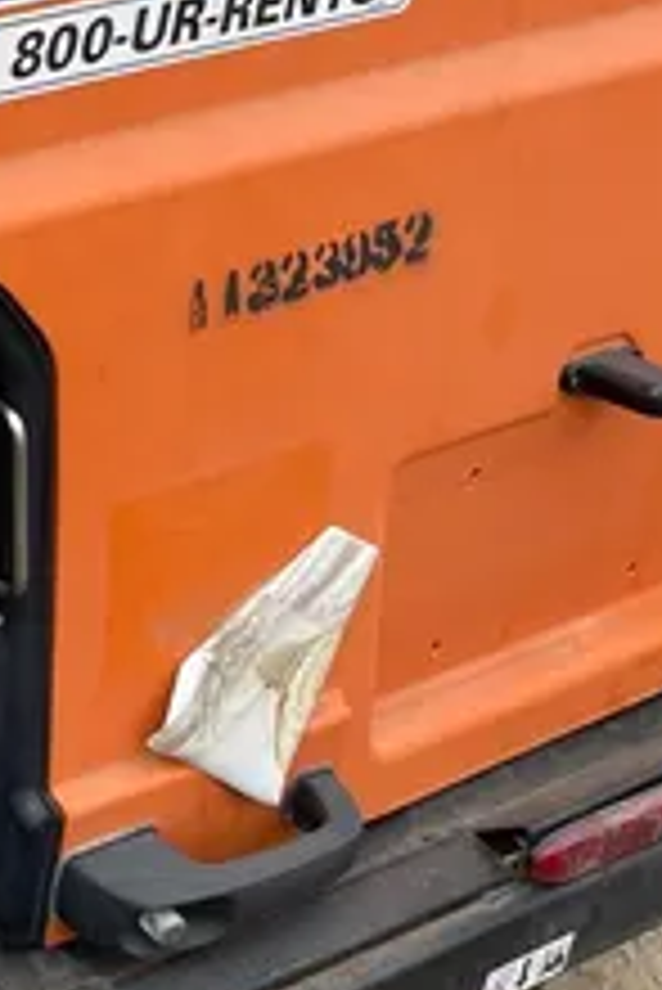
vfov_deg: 22.2
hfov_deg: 13.7
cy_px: 142
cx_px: -518
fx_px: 2478
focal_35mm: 90
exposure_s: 1/518
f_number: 1.6
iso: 32
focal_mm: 4.2
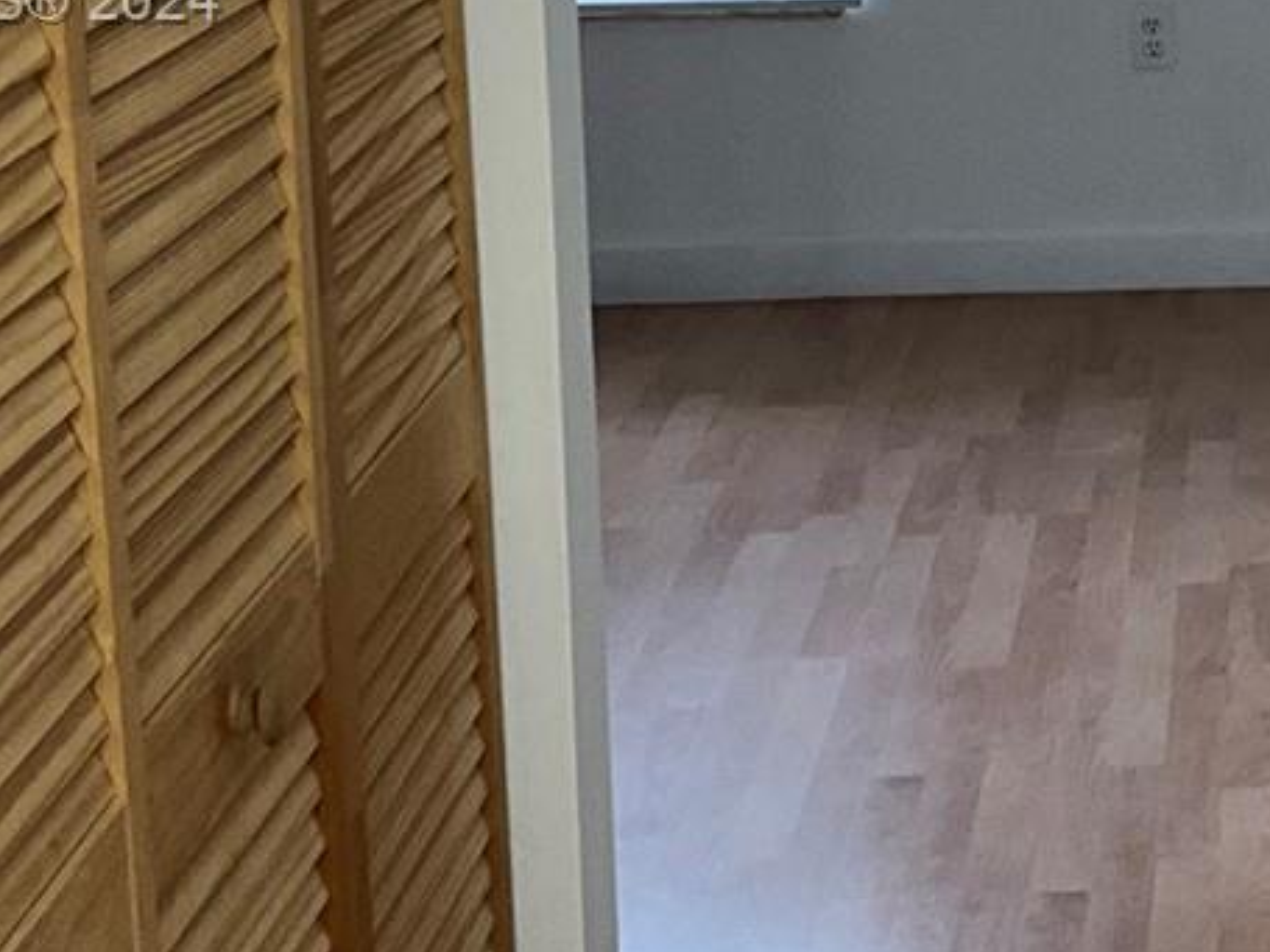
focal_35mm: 102
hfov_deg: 18.2
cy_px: 6
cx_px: 1560
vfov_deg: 14.3
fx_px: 3741
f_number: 1.8
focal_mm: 3
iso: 80
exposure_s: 1/60
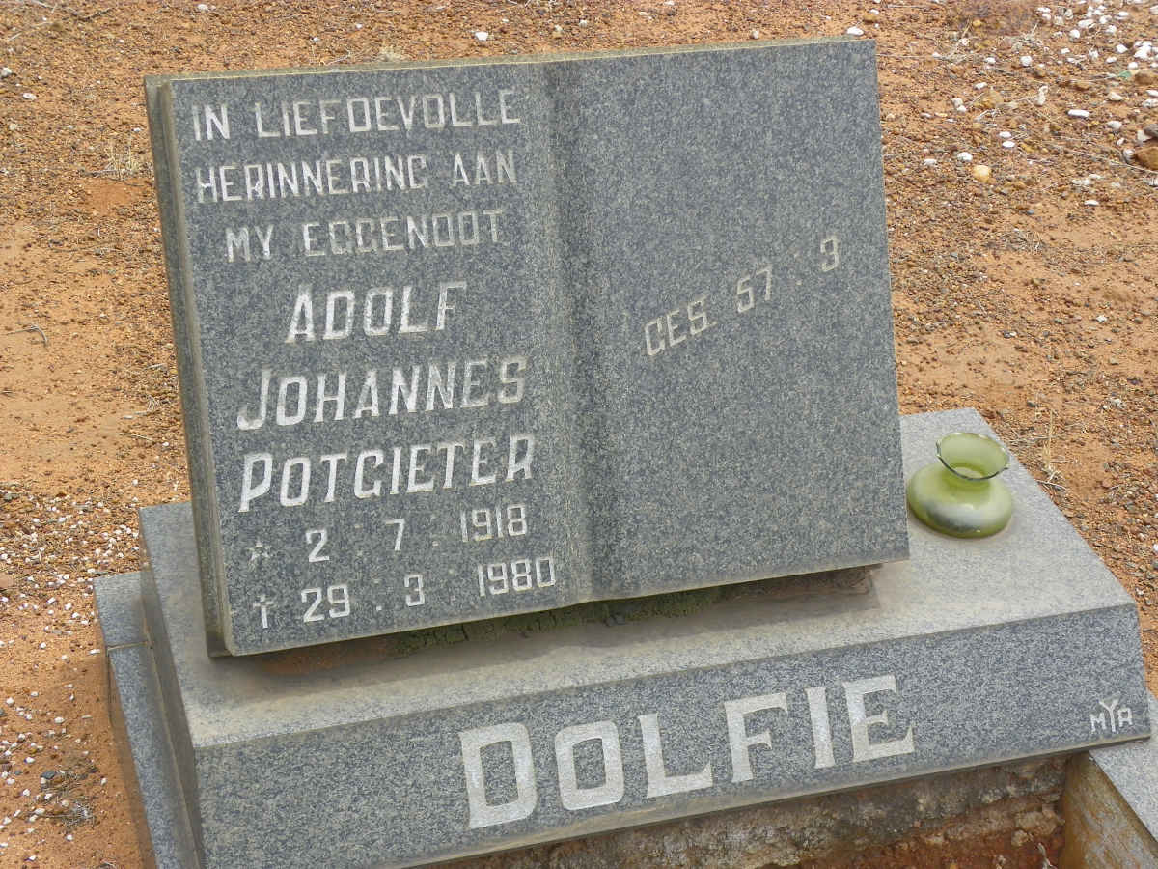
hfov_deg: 32.2
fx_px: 2007
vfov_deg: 24.4
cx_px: 579
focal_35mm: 60
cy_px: 434
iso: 64
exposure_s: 1/200
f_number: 4
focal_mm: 10.7
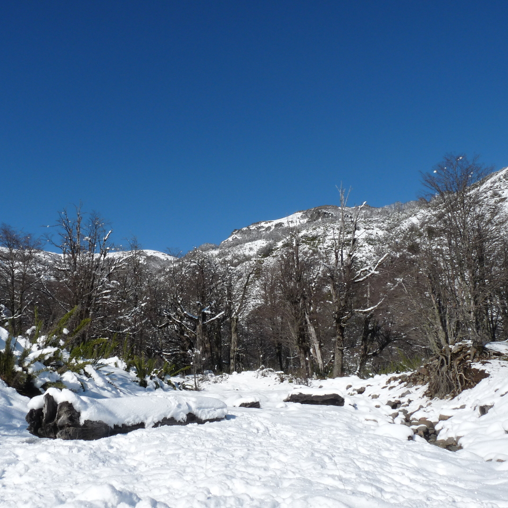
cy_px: 253
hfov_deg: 50.4
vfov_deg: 51.1
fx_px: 531
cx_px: 178
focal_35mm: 32
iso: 100
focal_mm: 4.8
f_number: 7.1
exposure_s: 1/400
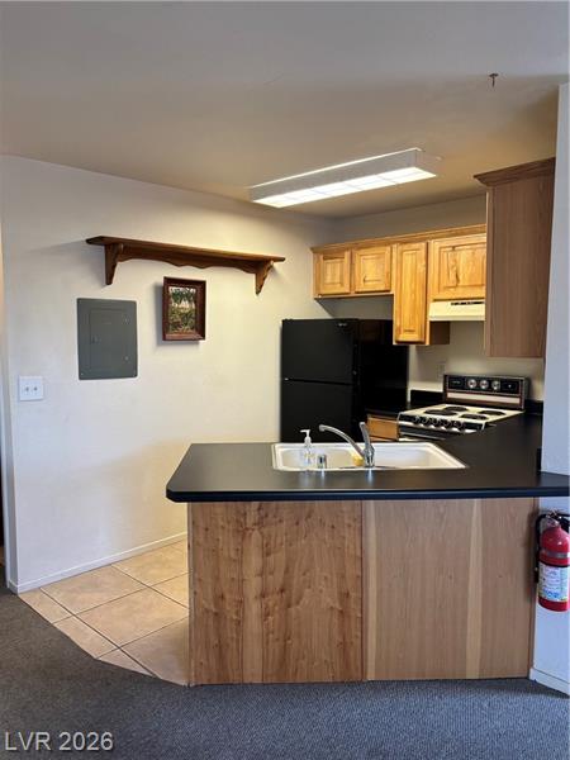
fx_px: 571
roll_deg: -0.5
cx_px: 285
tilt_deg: -7.3
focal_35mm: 26
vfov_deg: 67.3
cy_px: 380
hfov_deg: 53.1
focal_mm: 5.96
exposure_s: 1/60
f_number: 1.6
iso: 160
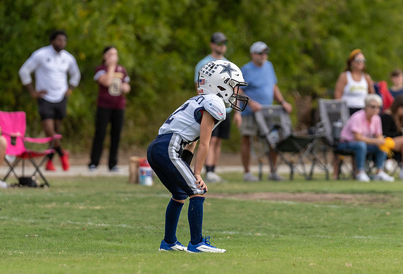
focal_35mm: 308
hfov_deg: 6.6
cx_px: 192
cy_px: 147
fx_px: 3469
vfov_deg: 4.5
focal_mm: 198
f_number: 3.5
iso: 200
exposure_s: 1/1250
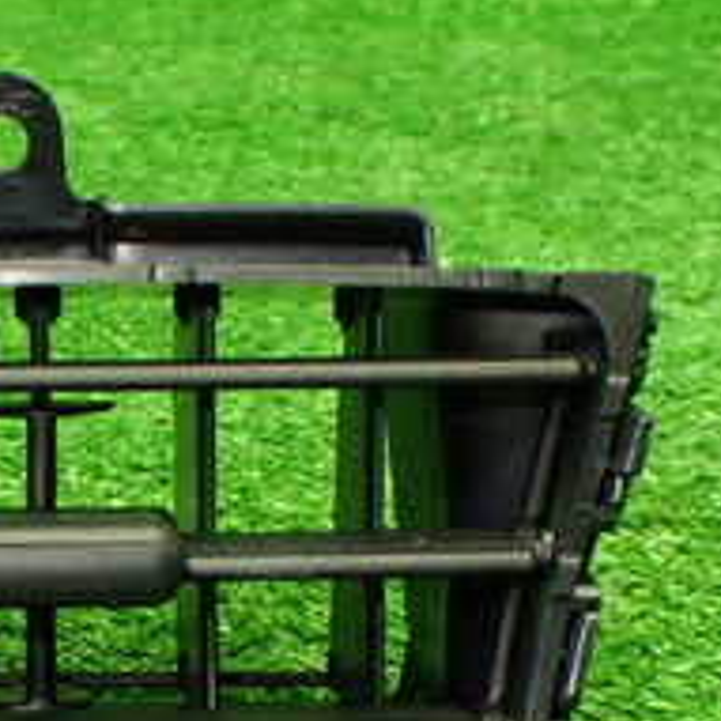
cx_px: -19
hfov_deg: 18.9
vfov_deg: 19.3
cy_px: 593
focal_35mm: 89
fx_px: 2097
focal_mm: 5.79
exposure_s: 1/125
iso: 800
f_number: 2.4
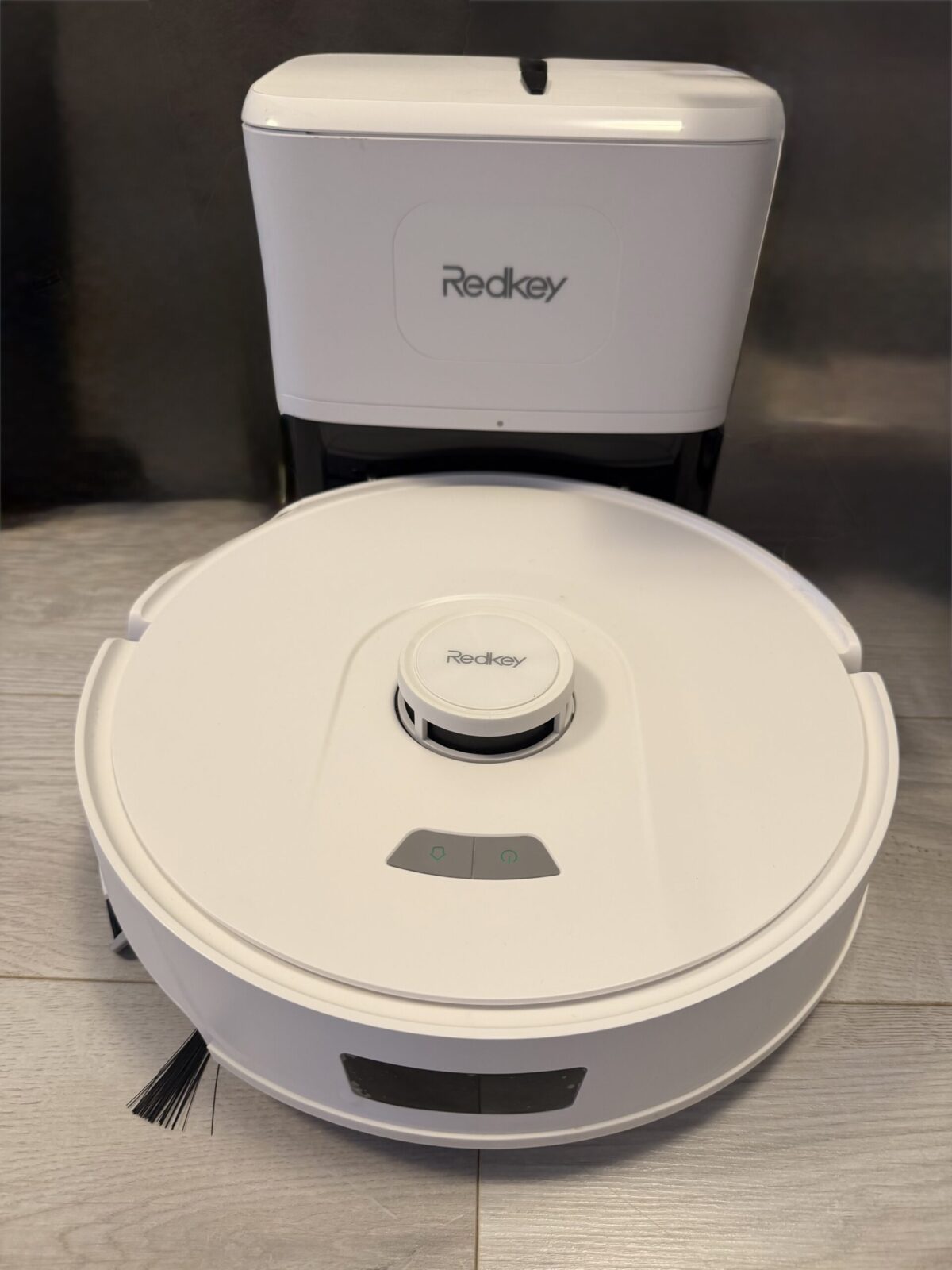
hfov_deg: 56.8
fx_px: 880
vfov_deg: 71.6
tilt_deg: -39.1
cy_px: 635
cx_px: 476
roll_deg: -1.7
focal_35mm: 24
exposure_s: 1/50
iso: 200
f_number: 1.78
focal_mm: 6.76
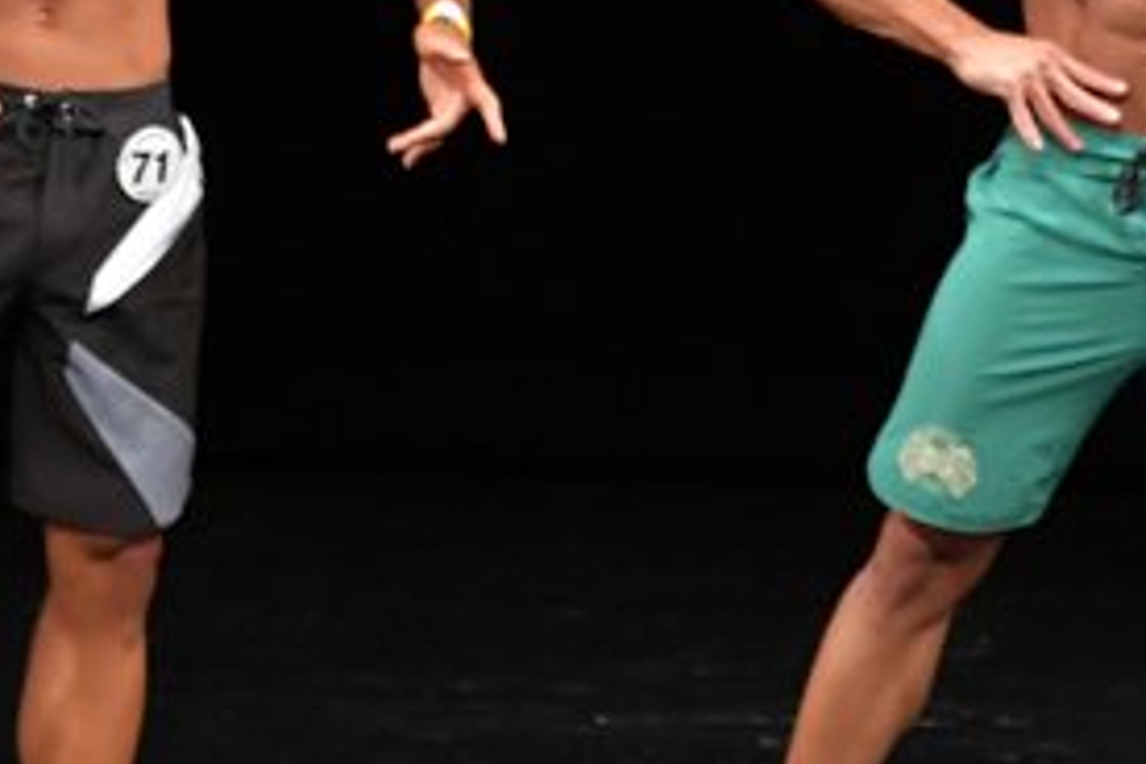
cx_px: 60
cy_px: 187
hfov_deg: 2.7
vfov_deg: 1.8
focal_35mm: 758
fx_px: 24128
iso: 3200
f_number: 5.6
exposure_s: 1/400
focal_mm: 180
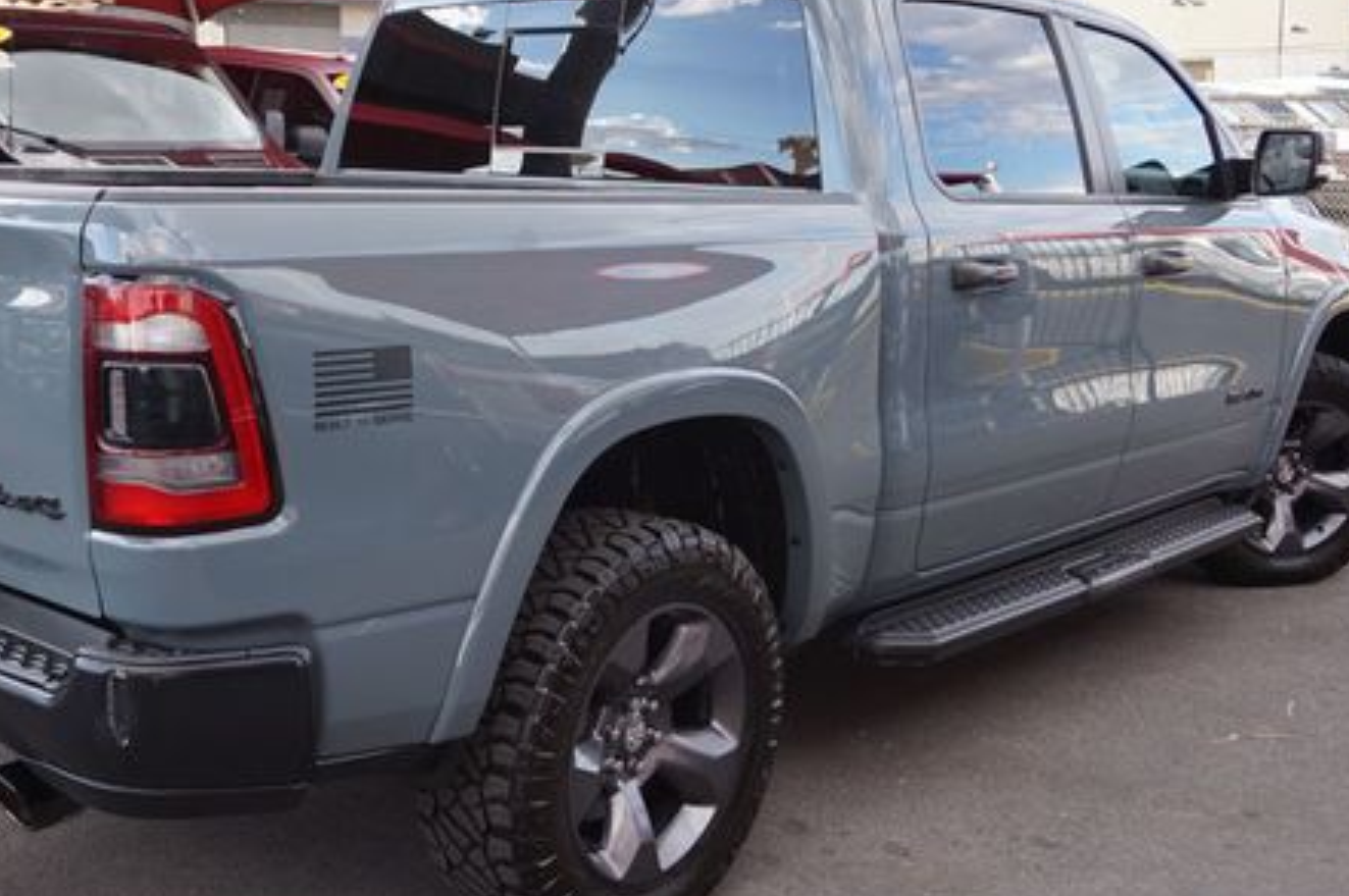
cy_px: 462
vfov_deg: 29.3
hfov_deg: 42.7
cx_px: 508
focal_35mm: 46
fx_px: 1712
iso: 100
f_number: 4.5
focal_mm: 21
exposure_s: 1/80
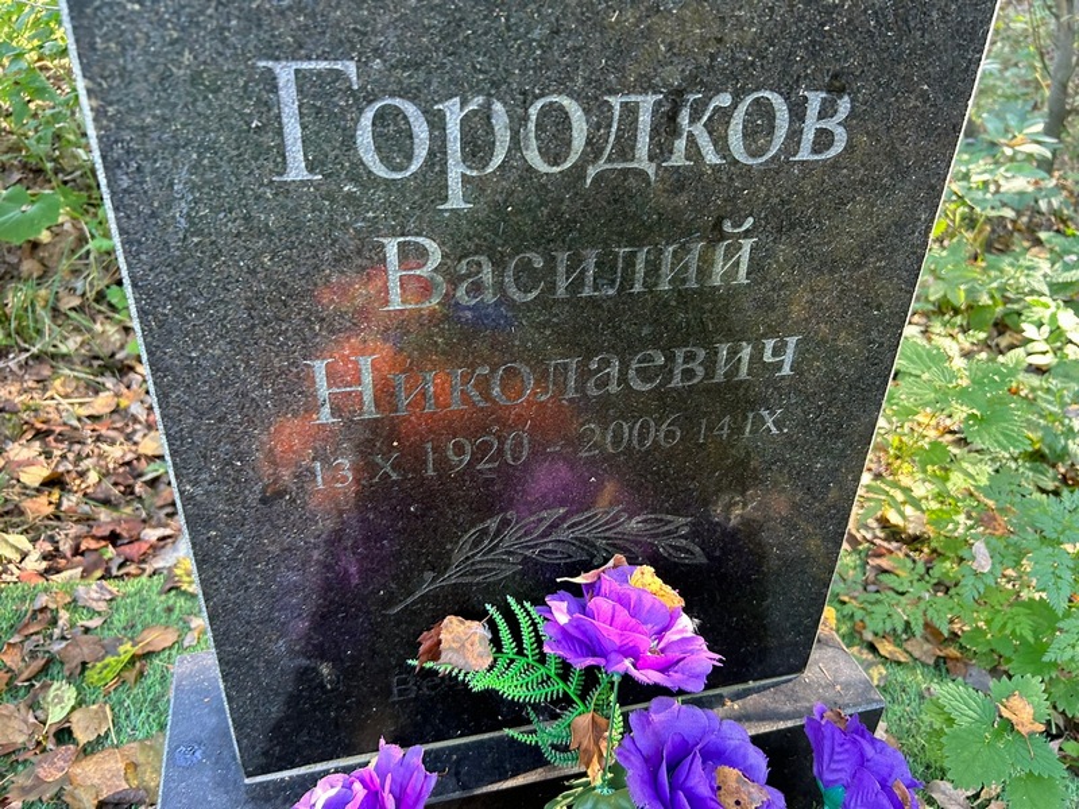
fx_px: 810
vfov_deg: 53.1
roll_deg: +0.4
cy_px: 404
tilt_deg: -35.2
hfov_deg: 67.3
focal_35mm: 26
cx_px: 540
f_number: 1.5
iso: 160
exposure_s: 1/60
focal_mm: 5.7
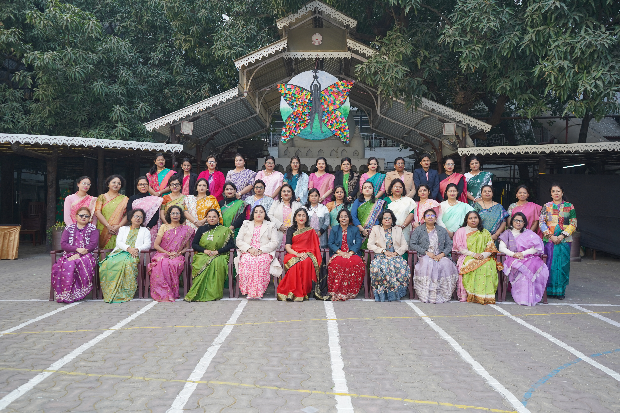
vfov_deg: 46.4
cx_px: 310
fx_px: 482
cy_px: 206
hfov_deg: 65.5
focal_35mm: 28
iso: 320
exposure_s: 1/160
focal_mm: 28
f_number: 5.6
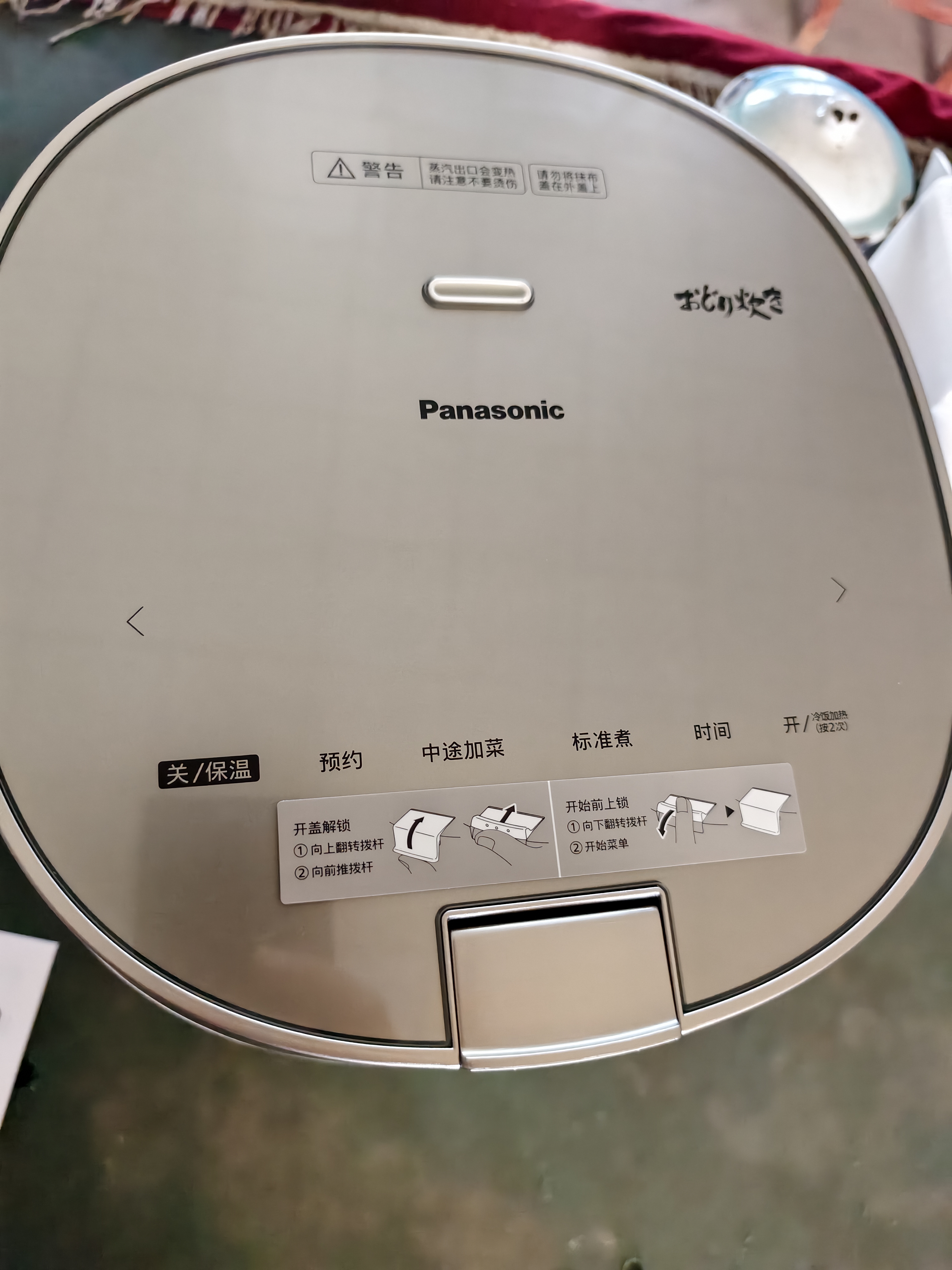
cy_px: 635
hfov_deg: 58.9
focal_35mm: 23
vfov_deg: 73.9
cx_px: 476
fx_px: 843
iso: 2185
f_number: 1.57
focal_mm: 5.6
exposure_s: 1/495
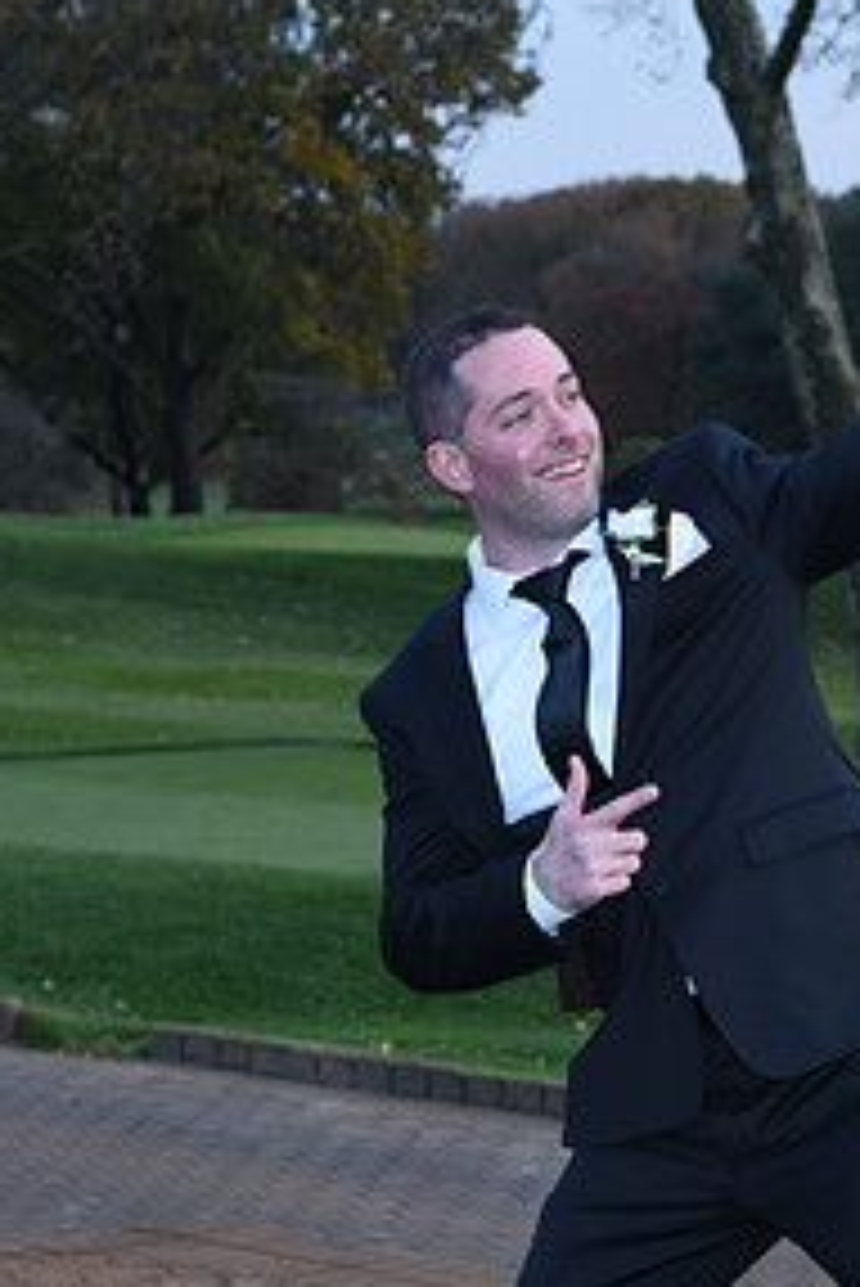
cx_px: 561
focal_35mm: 152
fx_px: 5440
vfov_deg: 13.5
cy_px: 945
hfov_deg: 9.0
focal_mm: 75
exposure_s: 1/160
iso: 640
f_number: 6.3
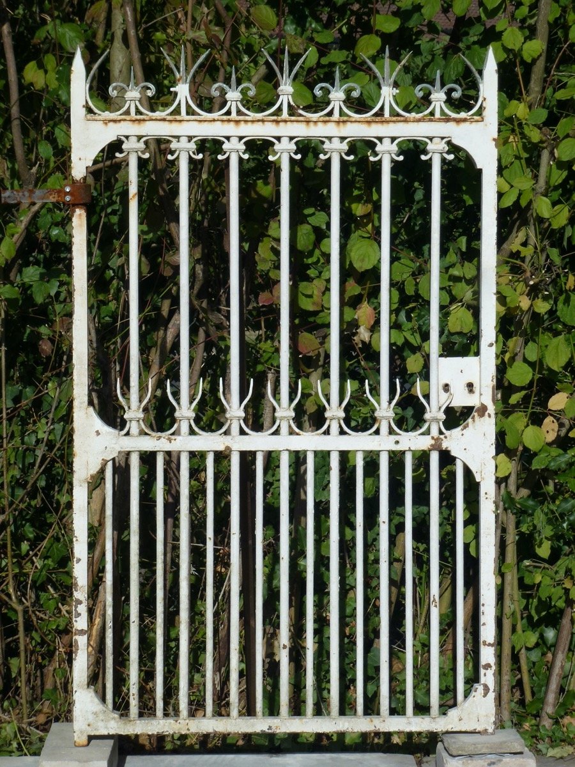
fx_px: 1971
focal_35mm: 89
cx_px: 288
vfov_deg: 22.0
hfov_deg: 16.6
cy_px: 384
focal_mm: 16
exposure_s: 1/1300
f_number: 4.9
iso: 100
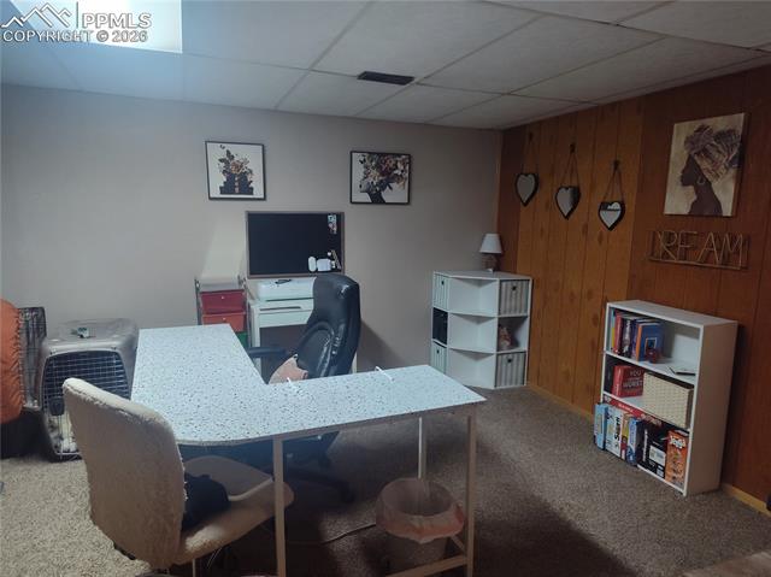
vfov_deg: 58.8
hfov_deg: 74.0
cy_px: 288
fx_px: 512
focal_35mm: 23
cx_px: 386
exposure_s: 1/60
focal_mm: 5.56
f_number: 1.8
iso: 631
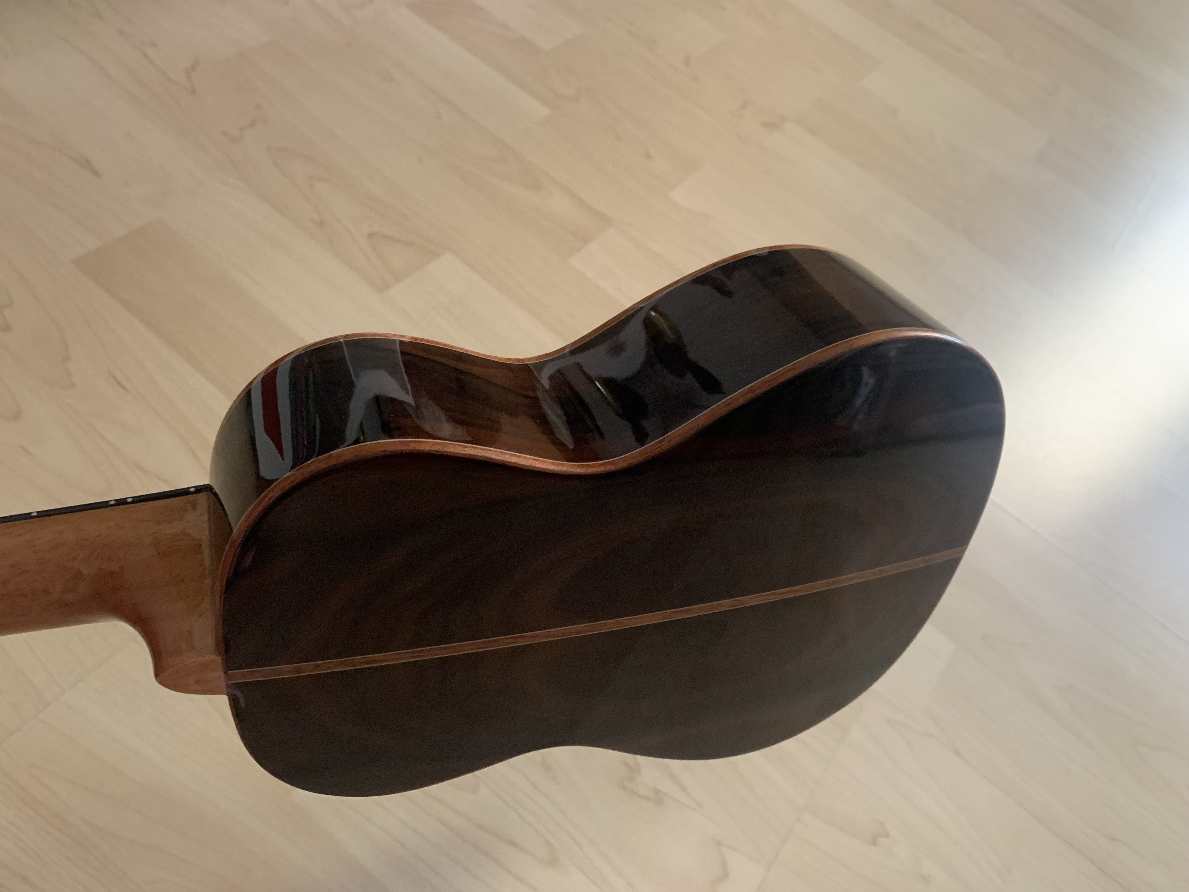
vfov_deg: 53.1
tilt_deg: -53.7
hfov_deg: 67.3
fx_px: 893
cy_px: 446
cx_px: 594
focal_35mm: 26
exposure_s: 1/60
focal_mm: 4.25
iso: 320
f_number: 1.8
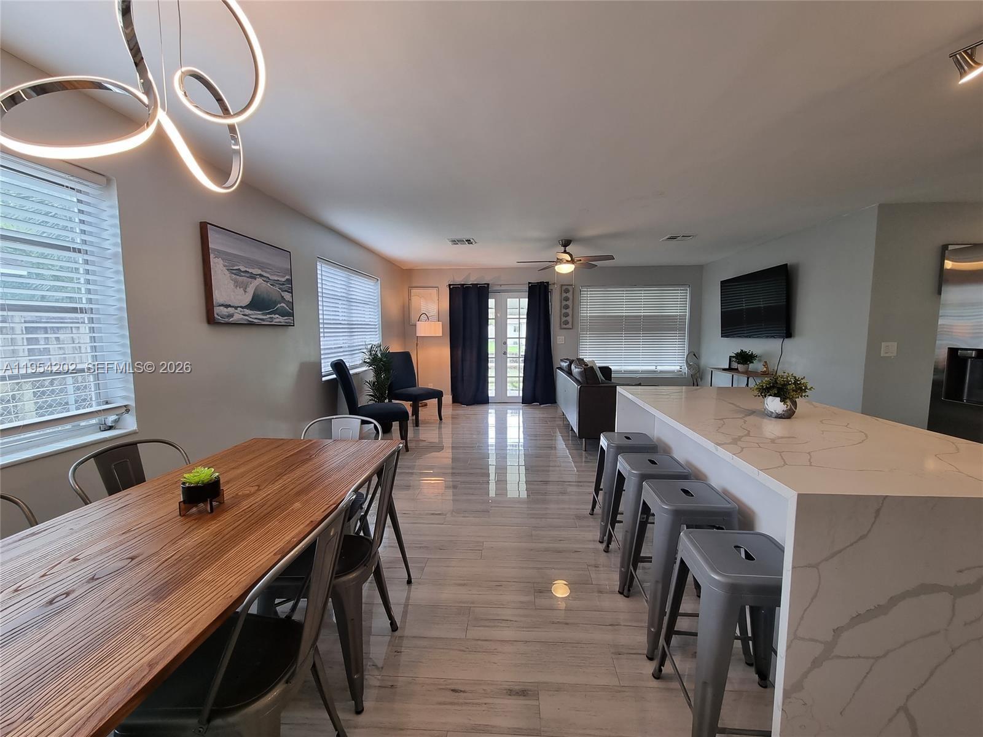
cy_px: 368
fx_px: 369
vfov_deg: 89.9
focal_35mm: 13
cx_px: 492
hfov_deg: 106.2
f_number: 2.2
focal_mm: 2.2
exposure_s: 1/60
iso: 80
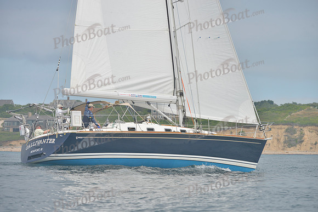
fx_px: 2385
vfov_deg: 5.1
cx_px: 159
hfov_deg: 7.6
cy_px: 106
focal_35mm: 270
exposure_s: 1/1000
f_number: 8
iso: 280
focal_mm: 270
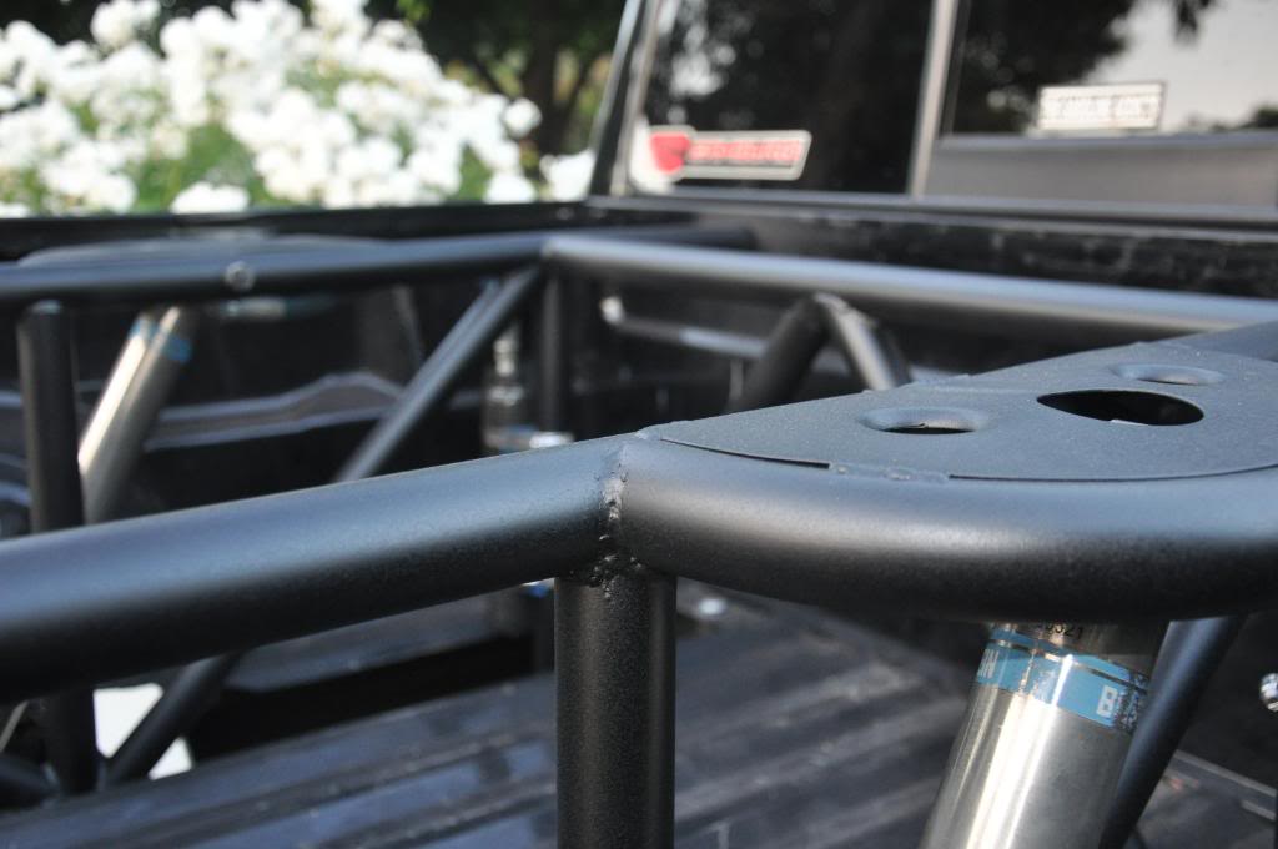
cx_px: 639
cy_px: 424
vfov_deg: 35.4
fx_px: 1330
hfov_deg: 51.3
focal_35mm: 38
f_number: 4
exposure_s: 1/60
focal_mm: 25
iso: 800
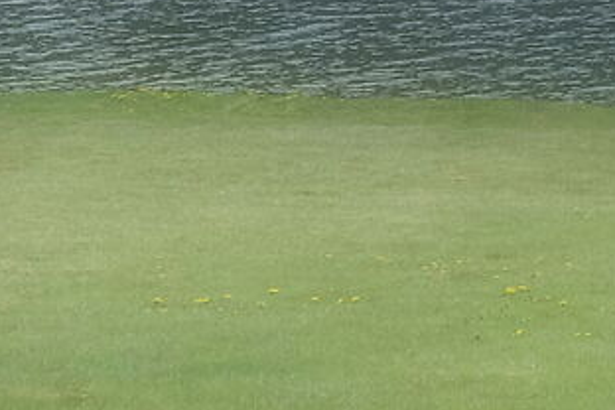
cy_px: -1007
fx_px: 6184
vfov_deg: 3.7
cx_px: 1019
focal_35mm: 362
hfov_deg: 5.6
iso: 320
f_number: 6.4
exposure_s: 1/250
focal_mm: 31.5
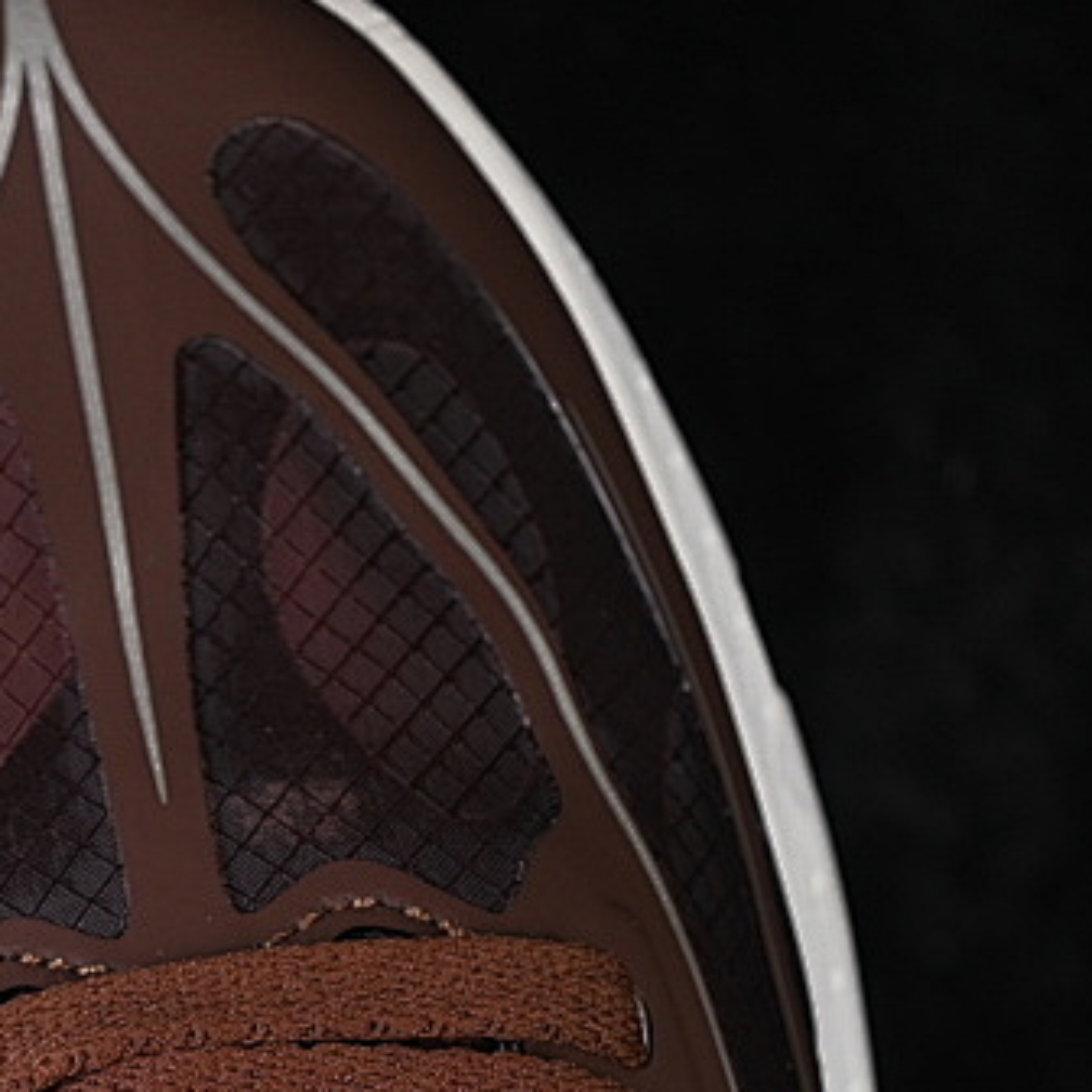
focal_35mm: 205
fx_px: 7317
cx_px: 84
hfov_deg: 8.5
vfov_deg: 8.5
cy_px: 1008
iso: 160
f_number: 6.3
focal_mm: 50
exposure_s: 1/60
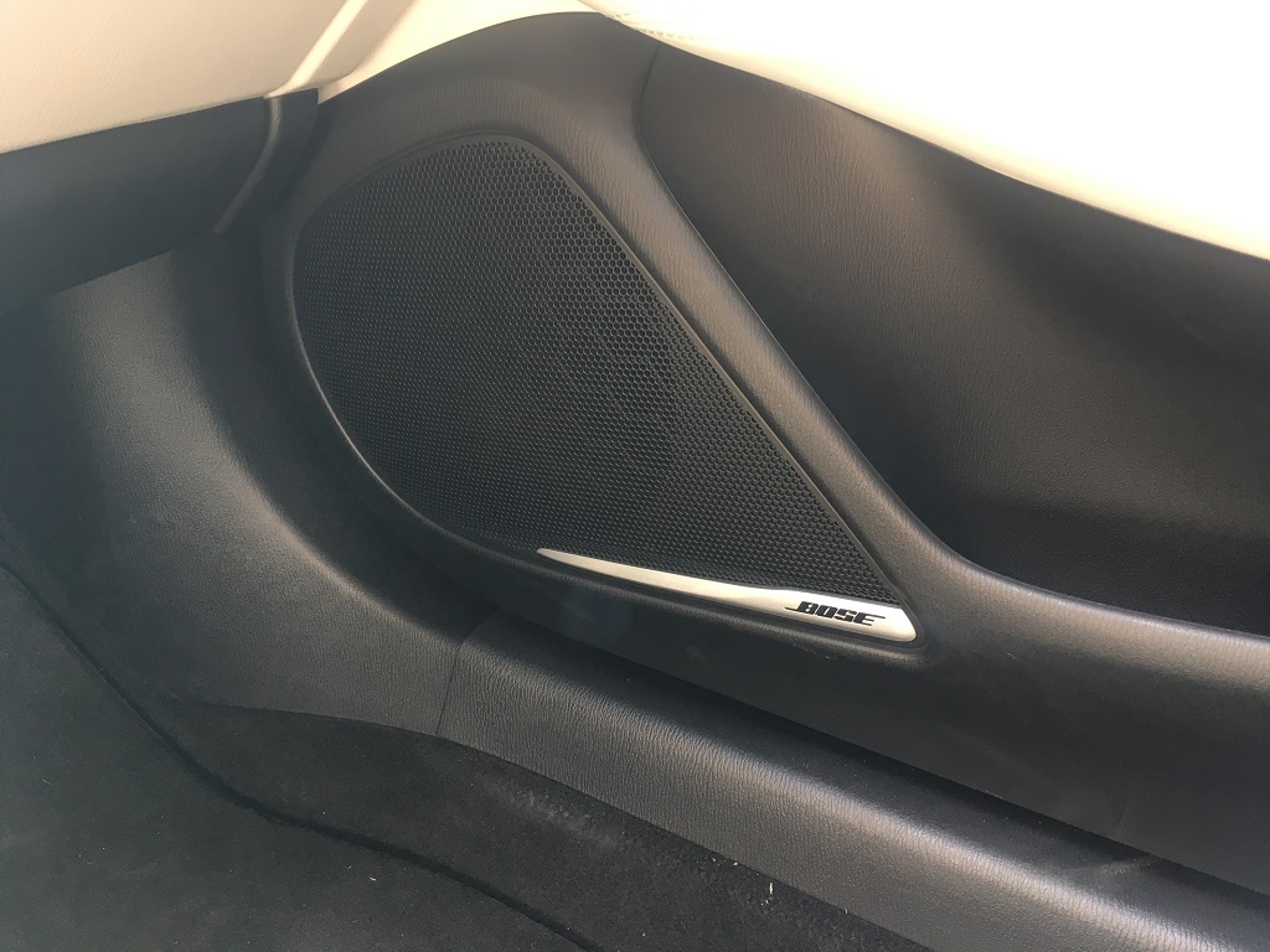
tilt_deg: -27.5
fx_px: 1064
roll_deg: -0.7
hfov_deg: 61.7
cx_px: 635
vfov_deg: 48.2
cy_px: 476
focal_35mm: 29
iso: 64
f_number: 2.2
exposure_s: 1/33
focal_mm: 4.15
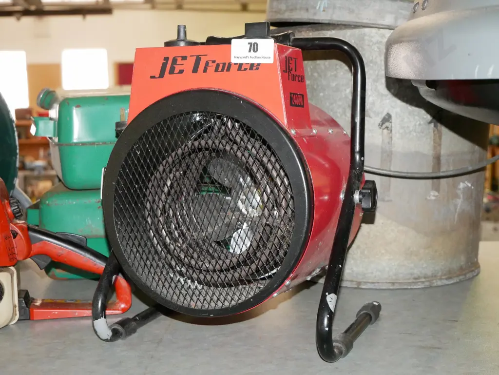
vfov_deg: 26.1
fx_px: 808
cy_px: 188
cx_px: 250
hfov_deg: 34.3
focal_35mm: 56
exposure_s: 1/80
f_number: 4.7
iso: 3200
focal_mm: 28
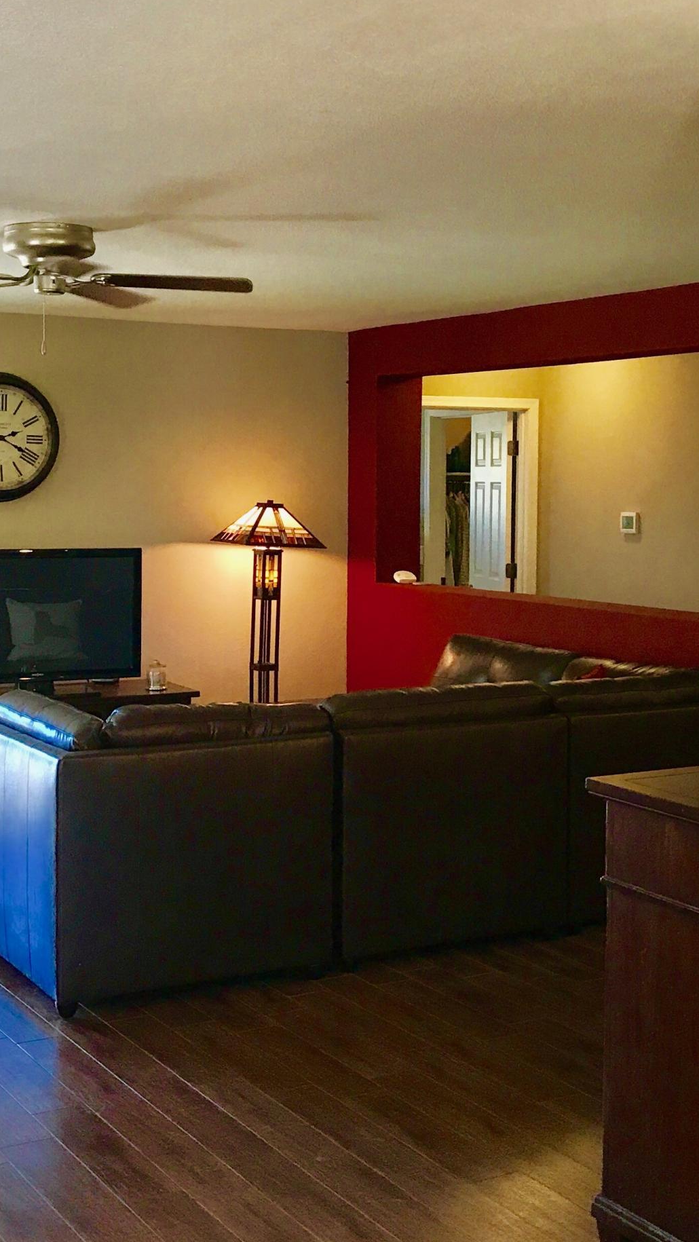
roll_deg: -0.5
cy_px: 561
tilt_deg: -4.3
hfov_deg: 24.0
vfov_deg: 41.3
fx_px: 1647
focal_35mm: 50
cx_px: 333
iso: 40
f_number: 1.8
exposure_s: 1/30
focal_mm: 3.99
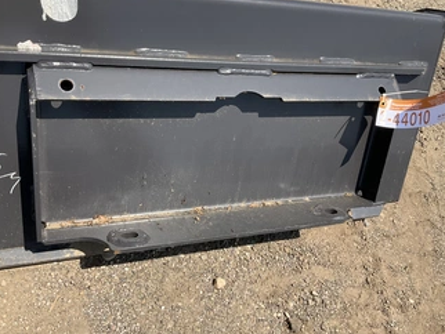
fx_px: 463
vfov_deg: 39.7
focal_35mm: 36
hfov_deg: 51.3
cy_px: 179
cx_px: 225
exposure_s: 1/1490
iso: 25
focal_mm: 3
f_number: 1.8
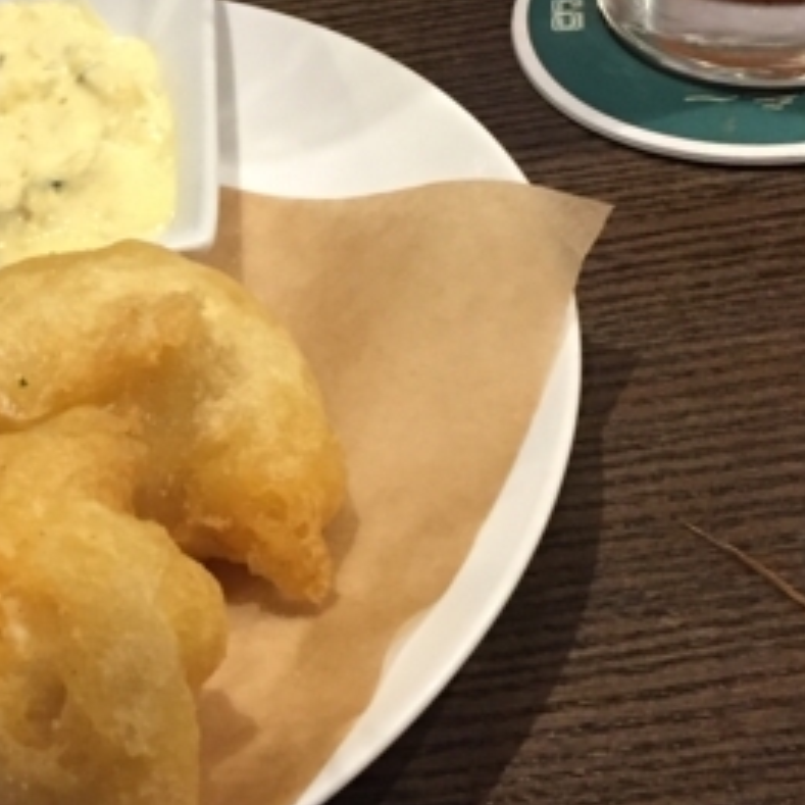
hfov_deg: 22.0
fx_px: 2052
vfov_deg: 21.7
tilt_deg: -38.2
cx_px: 187
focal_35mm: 78
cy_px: 83
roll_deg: +11.5
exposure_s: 1/30
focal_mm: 4.15
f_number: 2.2
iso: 160
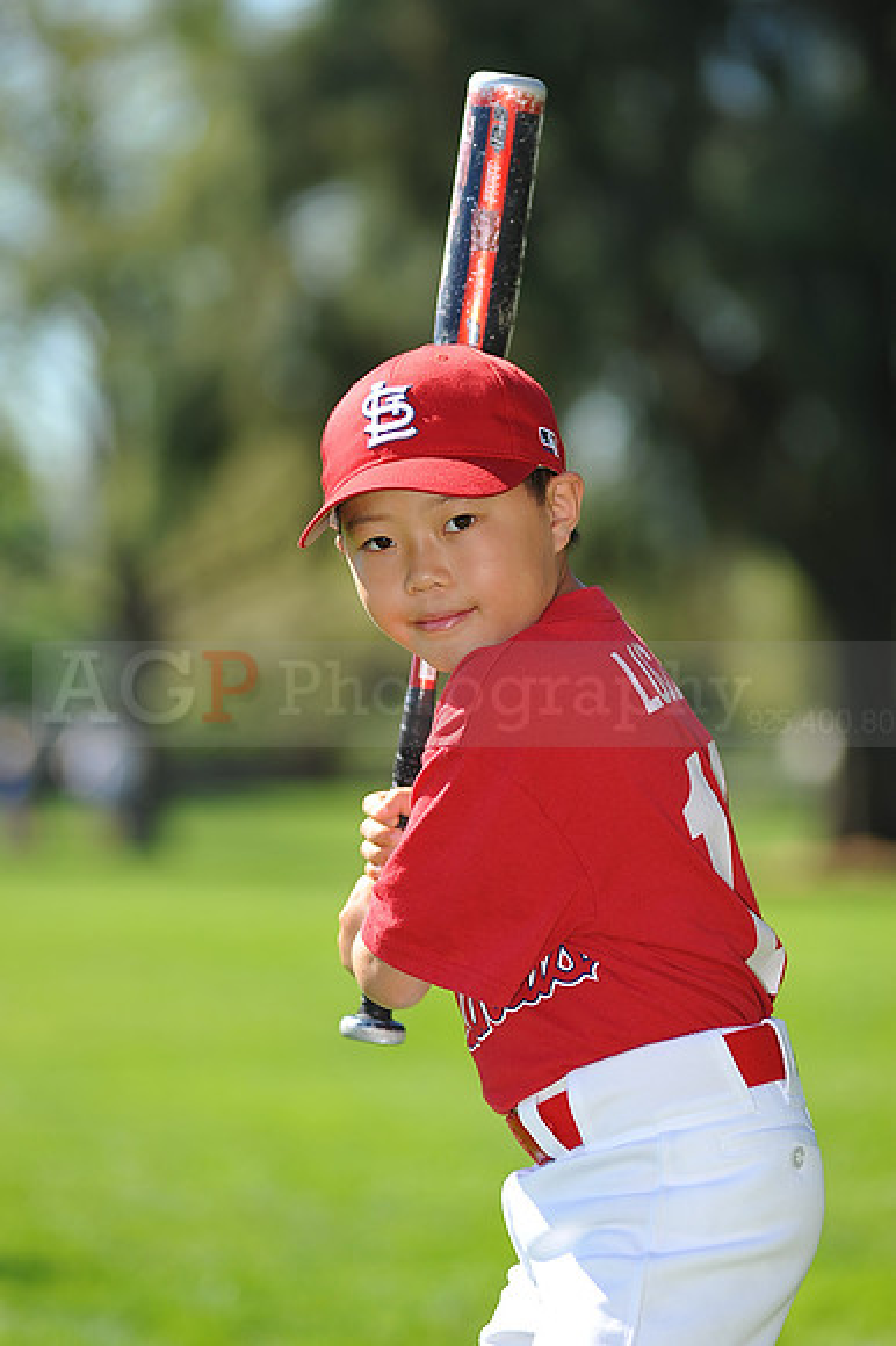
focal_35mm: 180
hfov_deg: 7.6
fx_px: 6728
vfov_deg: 11.4
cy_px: 673
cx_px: 448
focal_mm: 180
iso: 200
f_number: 4.5
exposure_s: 1/800
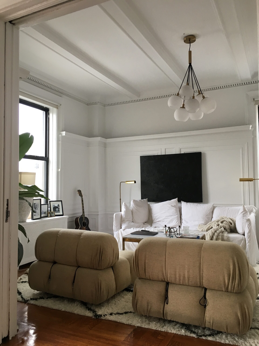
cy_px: 173
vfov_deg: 61.7
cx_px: 130
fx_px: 289
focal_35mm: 29
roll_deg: -0.1
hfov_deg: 48.2
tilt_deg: +2.4
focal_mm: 4.15
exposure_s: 1/30
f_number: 2.2
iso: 32
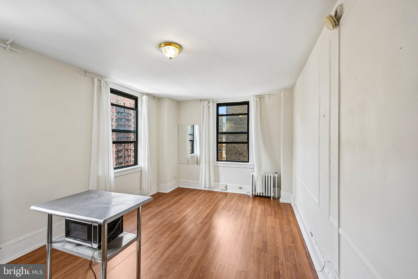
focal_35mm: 15
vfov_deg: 77.3
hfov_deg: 100.4
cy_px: 140
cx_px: 209
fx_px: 174
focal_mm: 15
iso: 200
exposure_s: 1/15
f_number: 8
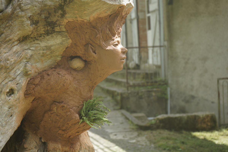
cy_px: 76
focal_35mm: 66
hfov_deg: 30.5
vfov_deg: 20.6
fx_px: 418
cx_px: 114
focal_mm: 66
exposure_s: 1/125
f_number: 5.6
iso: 100
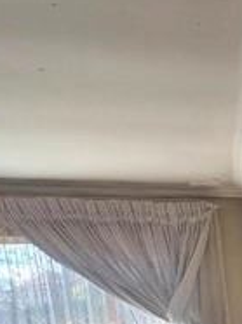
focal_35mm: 56
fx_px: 523
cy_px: 373
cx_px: 507
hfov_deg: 17.2
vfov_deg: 30.1
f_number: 1.9
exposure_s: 1/101
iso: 50
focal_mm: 2.2
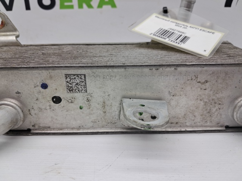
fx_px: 189
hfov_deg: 65.4
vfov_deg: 51.3
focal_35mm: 27
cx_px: 121
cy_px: 90
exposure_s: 1/50
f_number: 1.8
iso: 50
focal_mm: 4
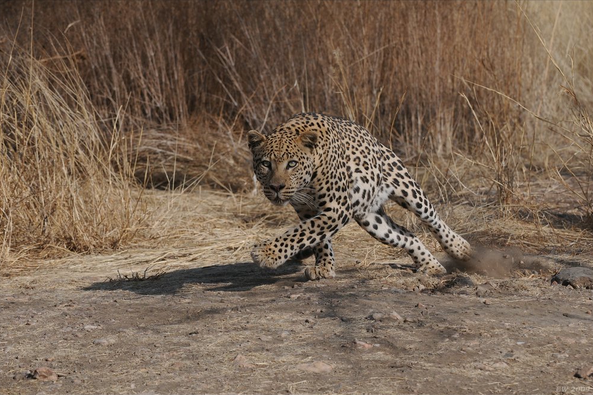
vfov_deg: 4.5
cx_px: 296
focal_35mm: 302
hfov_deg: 6.8
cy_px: 198
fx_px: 4973
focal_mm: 200
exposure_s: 1/1250
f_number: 7.1
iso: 400
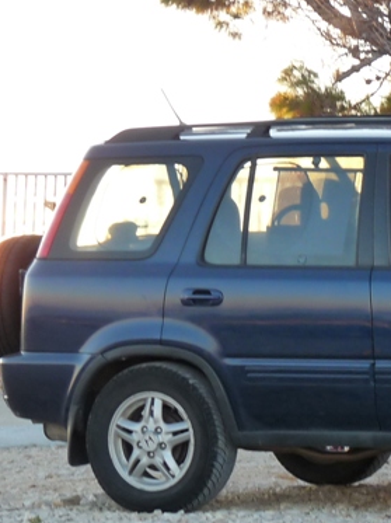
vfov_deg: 9.7
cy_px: 300
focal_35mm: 204
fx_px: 3078
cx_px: 479
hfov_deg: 7.2
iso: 160
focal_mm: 11.9
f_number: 3.4
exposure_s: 1/100
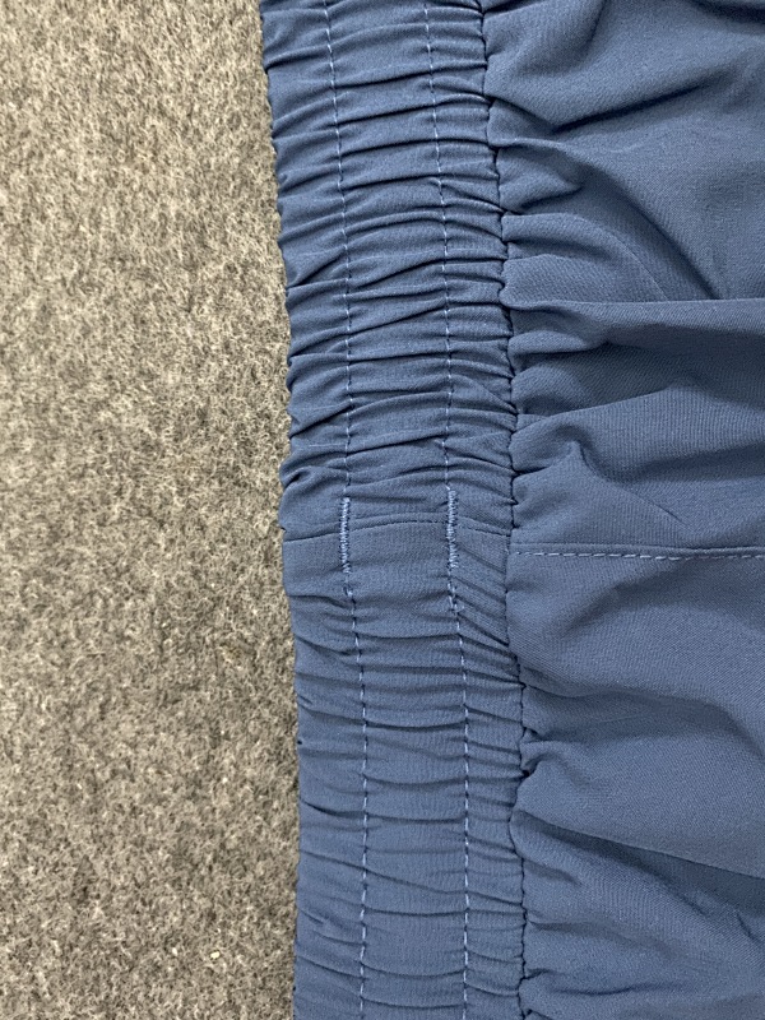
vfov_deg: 67.3
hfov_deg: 53.1
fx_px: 766
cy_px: 510
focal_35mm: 26
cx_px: 382
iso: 1000
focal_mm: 4.25
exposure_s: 1/20
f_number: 1.8
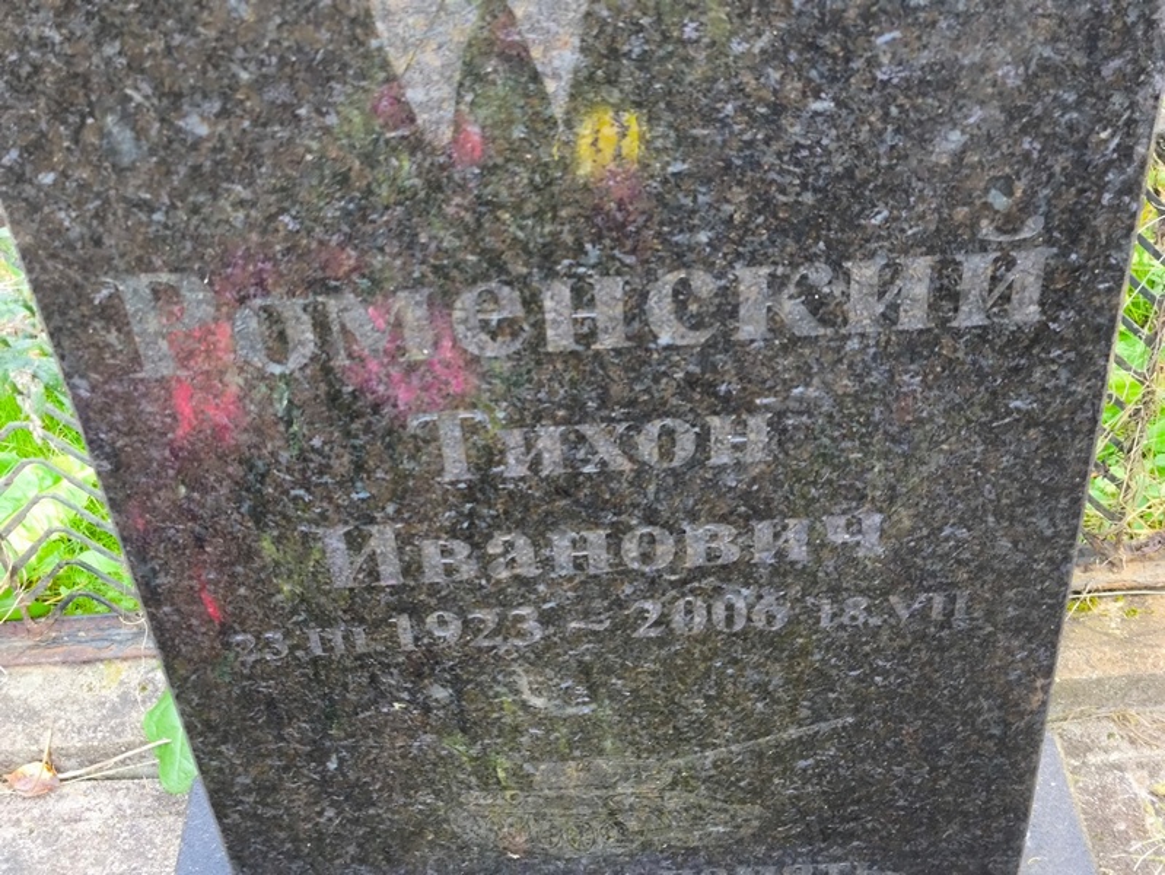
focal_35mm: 50
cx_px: 582
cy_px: 438
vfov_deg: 29.1
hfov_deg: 38.2
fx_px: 1684
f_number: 1.7
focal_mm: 4.71
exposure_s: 1/60
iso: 250
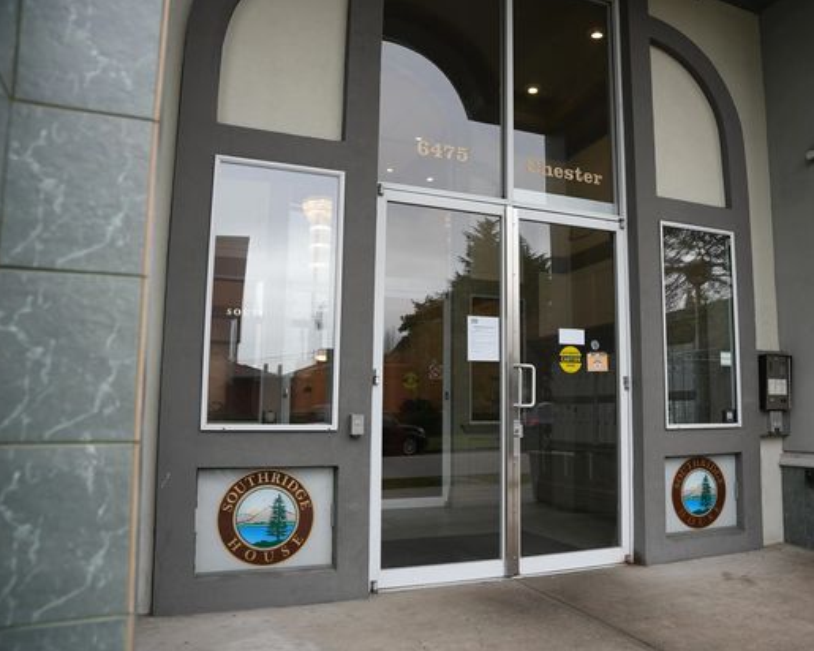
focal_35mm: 28
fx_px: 675
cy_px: 333
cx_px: 488
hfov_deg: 61.7
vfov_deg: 51.5
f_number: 4
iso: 250
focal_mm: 24
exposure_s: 1/160
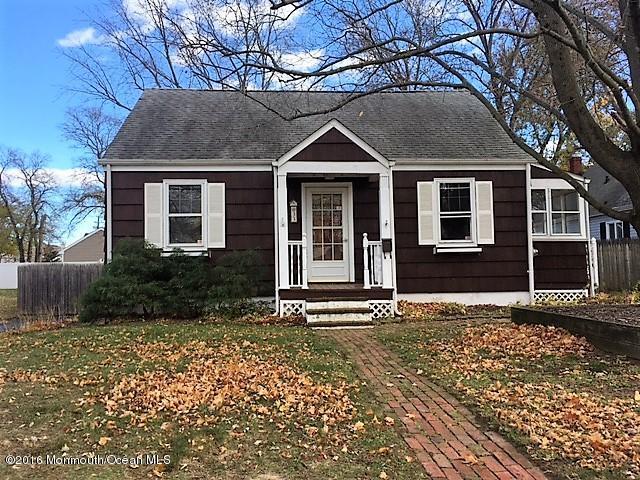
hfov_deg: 61.7
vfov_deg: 48.2
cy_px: 240
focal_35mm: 29
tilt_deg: +3.3
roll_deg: +0.8
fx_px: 536
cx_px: 320
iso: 25
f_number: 2.2
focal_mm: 4.15
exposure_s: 1/516
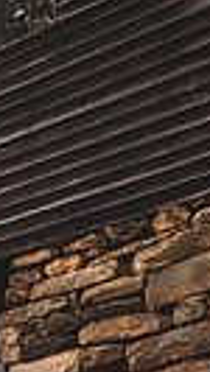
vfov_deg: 17.4
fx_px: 1107
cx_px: -558
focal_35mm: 112
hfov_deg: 8.0
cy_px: 539
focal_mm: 24
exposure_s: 1/640
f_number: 2.8
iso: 400
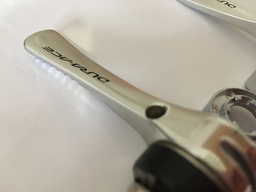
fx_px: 214
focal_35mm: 29
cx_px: 128
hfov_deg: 61.7
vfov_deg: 48.2
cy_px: 96
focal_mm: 4.15
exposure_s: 1/20
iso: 200
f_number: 2.2
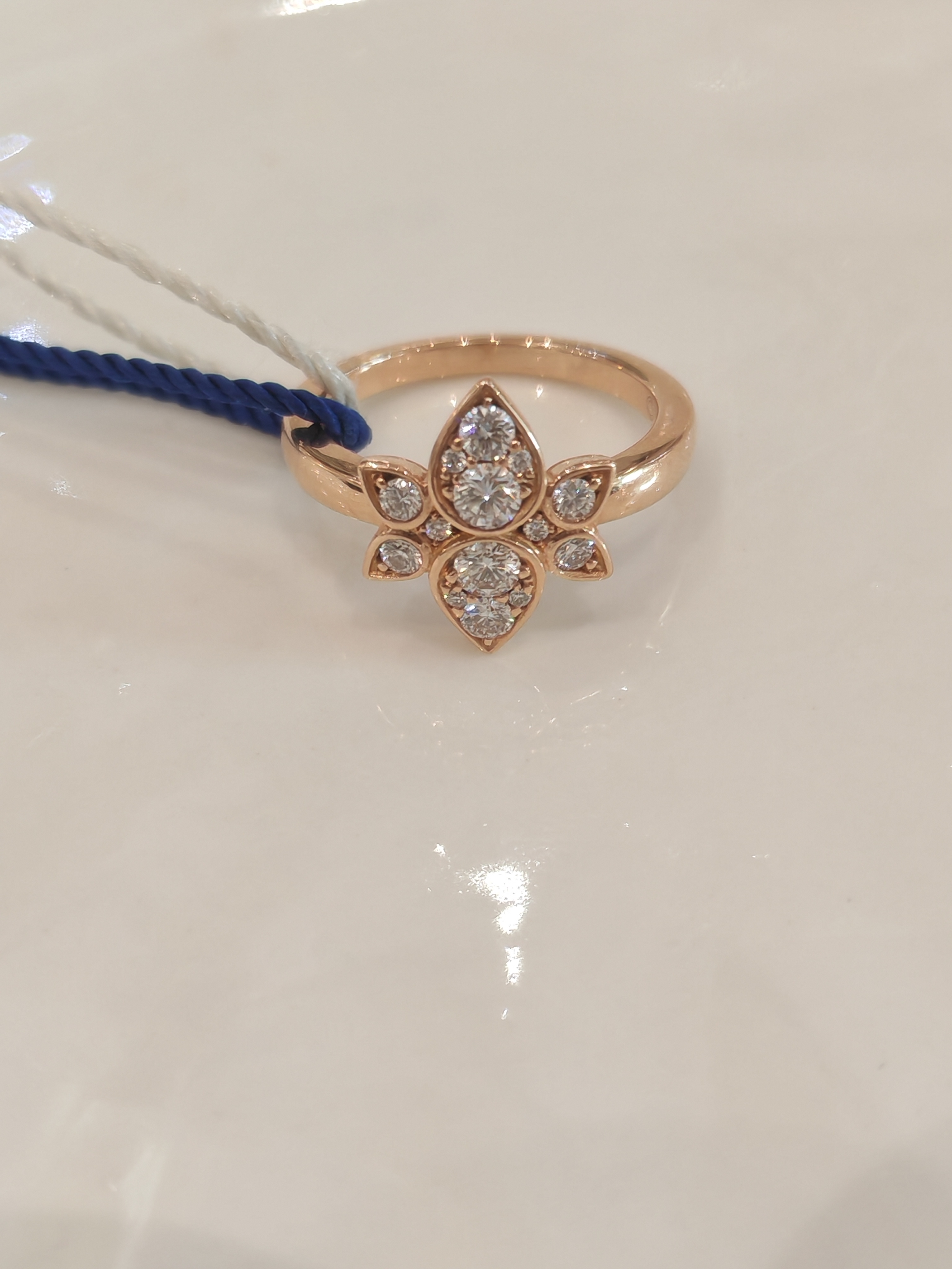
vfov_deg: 35.5
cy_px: 634
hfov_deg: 27.0
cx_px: 476
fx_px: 1980
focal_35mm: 54
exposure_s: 1/100
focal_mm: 5.52
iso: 500
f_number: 1.95
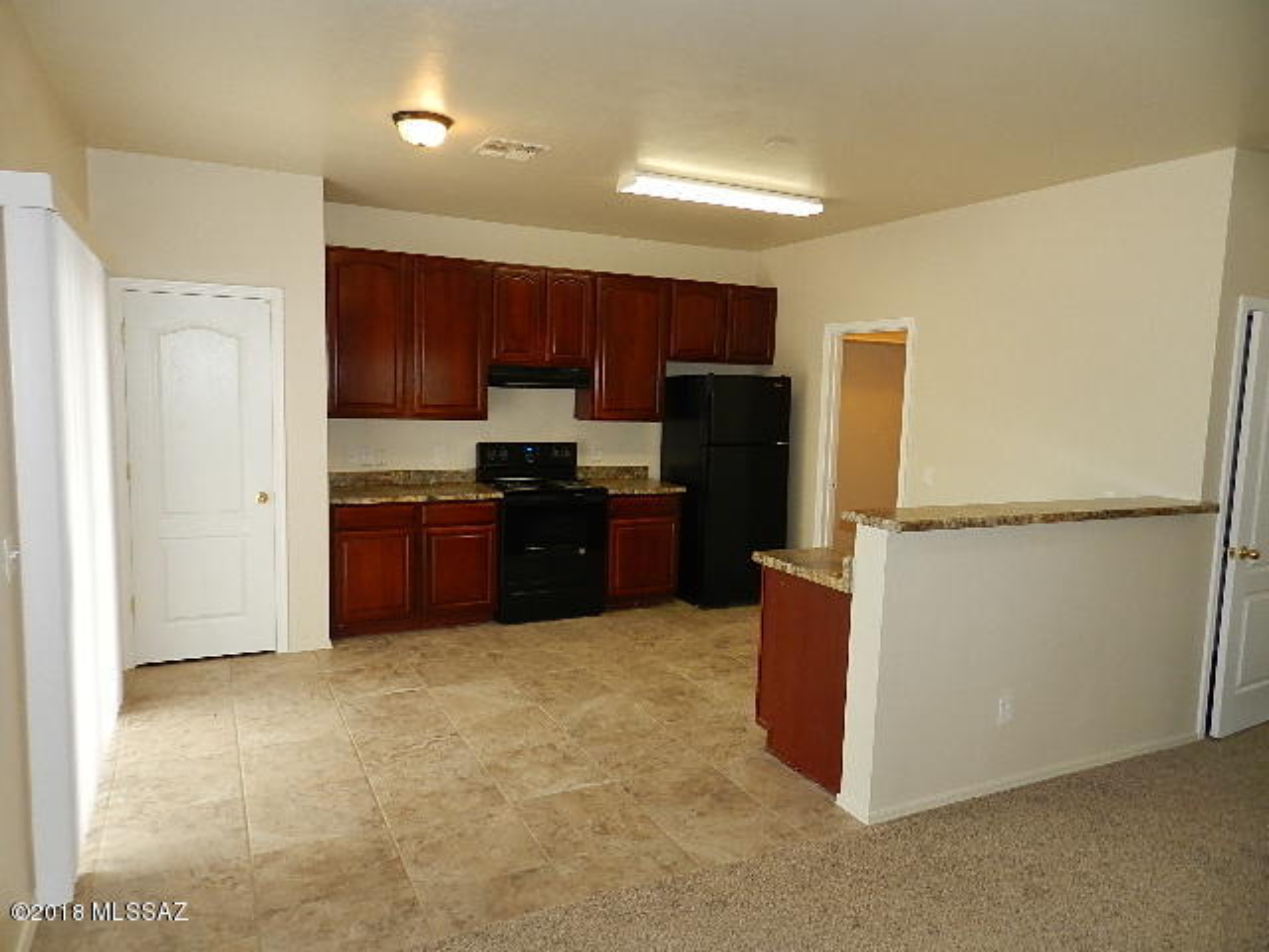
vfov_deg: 58.9
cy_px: 476
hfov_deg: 73.9
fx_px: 843
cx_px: 634
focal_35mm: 23
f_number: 3.4
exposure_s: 1/30
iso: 180
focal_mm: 4
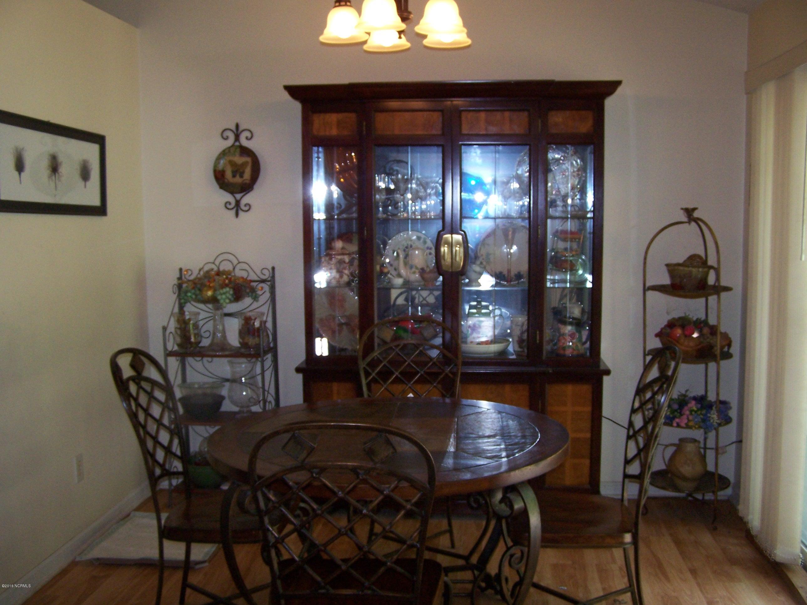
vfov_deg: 37.7
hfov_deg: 49.0
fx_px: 886
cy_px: 302
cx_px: 404
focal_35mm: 38
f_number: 2.8
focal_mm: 6.3
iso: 140
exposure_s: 1/60
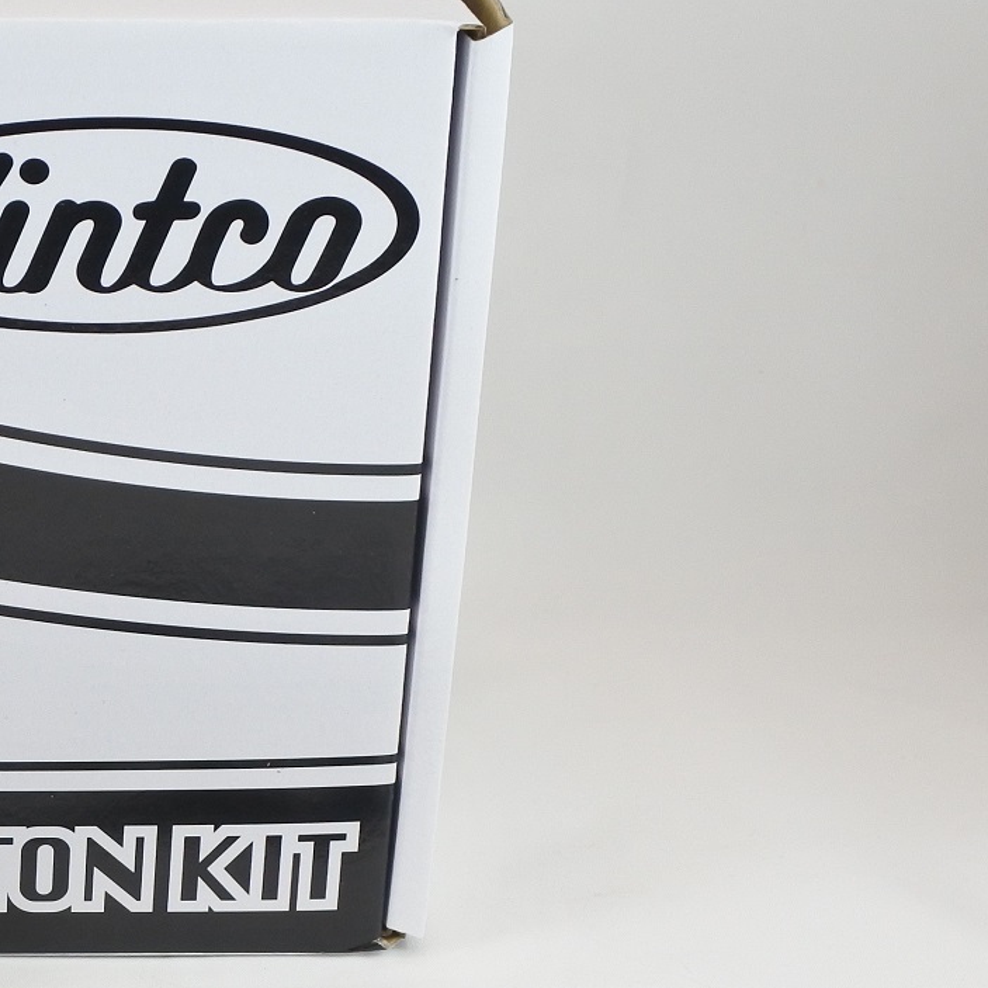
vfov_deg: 23.2
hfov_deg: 21.7
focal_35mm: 74
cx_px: -197
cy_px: 717
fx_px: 2390
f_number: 3.8
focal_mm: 12.6
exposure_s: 1/125
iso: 400
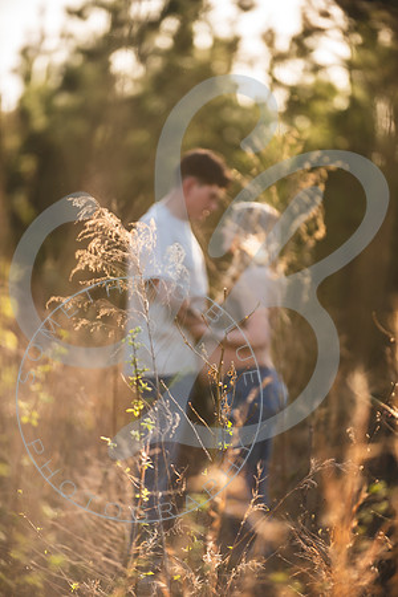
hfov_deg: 8.1
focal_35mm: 170
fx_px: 2819
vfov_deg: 12.1
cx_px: 199
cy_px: 298
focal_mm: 170
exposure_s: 1/400
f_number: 2.8
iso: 100
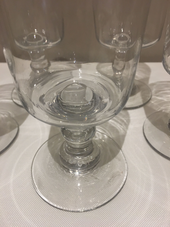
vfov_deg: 61.7
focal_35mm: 29
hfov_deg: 48.2
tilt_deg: -35.3
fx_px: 190
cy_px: 114
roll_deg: +0.5
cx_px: 85
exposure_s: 1/10
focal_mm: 4.15
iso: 80
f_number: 2.2
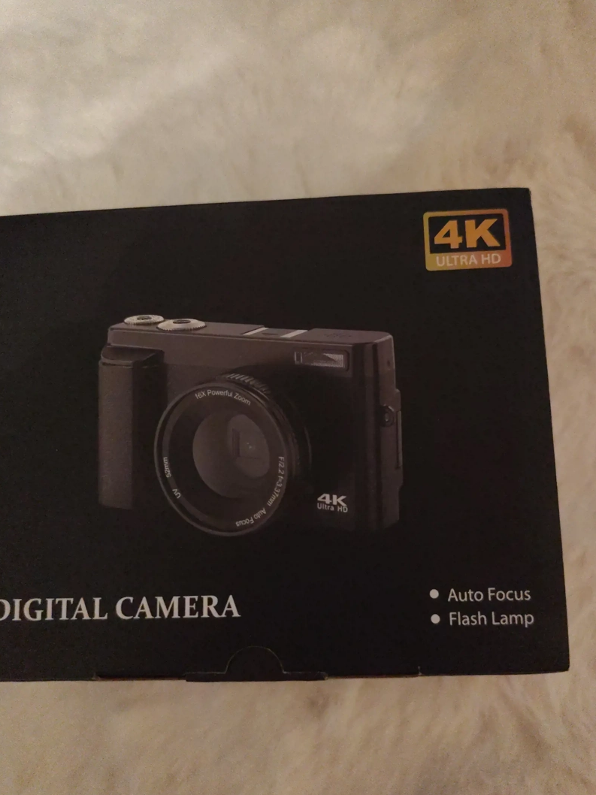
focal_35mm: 29
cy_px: 410
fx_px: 666
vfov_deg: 61.7
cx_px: 311
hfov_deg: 48.2
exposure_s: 1/100
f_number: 1.65
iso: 10388
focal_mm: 6.14
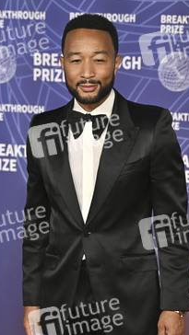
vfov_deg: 25.0
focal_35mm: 85
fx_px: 757
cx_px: 102
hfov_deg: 14.2
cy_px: 182
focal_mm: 74
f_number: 4
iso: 2000
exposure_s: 1/320
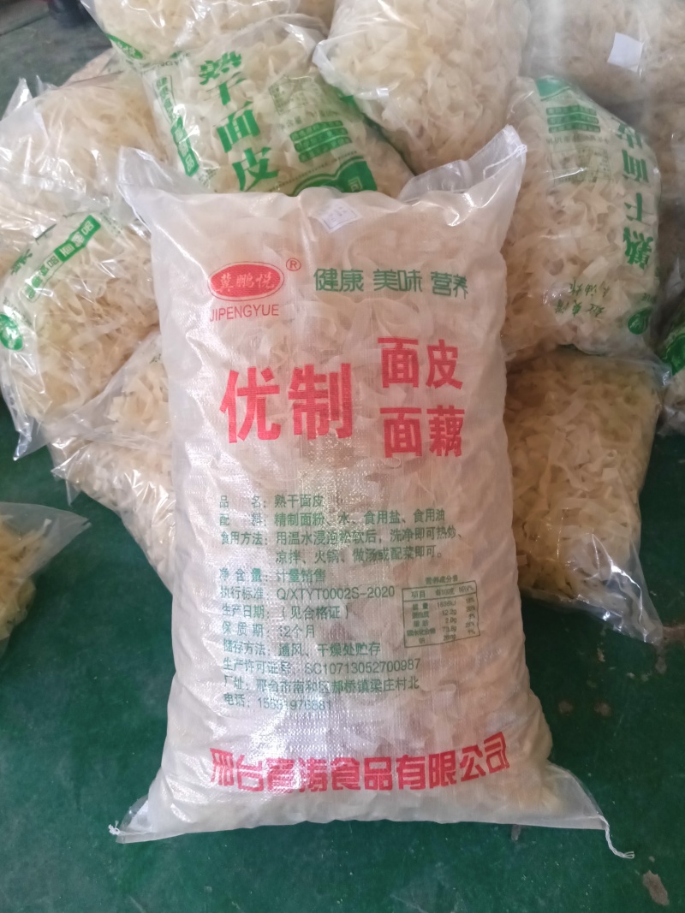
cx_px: 342
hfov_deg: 51.3
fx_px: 713
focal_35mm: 27
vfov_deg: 65.3
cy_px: 456
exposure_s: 1/33.3
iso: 2206
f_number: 1.9
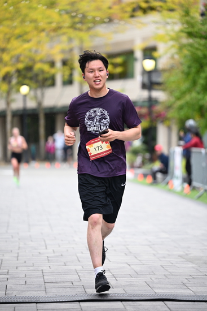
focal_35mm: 160
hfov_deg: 8.6
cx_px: 104
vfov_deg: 12.8
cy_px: 156
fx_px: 1379
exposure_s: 1/1600
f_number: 2.8
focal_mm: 160
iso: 1250
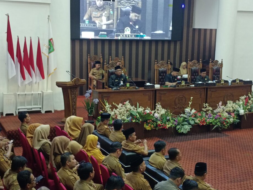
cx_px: 141
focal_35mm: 56
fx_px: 409
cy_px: 104
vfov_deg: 26.1
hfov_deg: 34.3
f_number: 1.79
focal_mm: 4.84
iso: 2197
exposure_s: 1/25
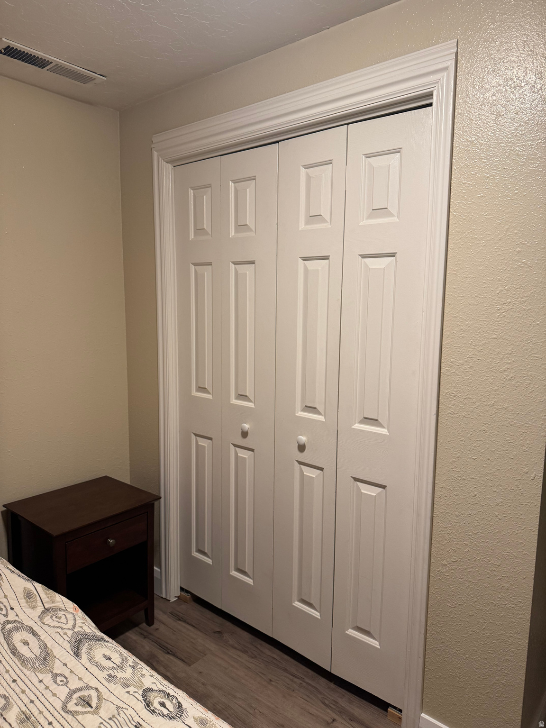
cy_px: 364
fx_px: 505
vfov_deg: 71.6
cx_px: 273
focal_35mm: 24
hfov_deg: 56.8
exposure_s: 1/60
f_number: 1.78
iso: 200
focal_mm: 6.76
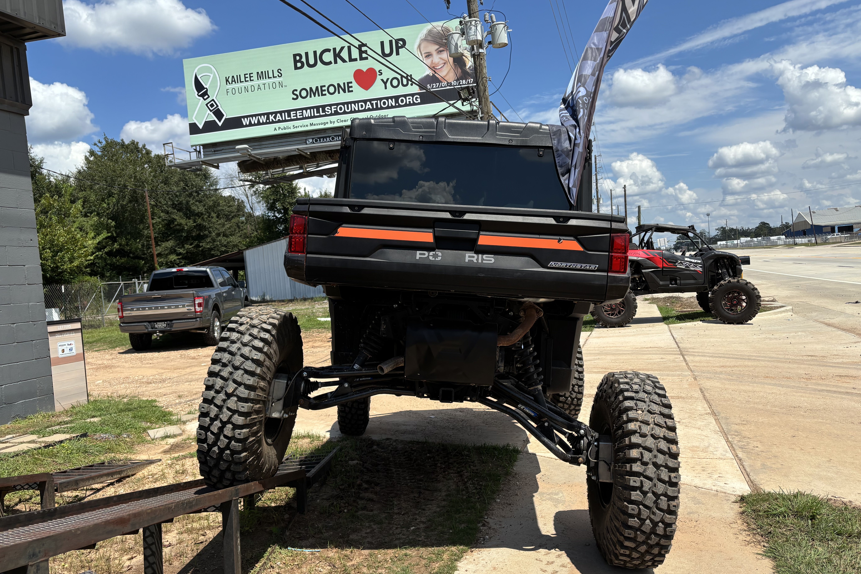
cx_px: 423
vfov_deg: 46.4
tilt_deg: -1.5
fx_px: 670
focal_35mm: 28
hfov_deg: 65.5
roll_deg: +3.5
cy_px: 311
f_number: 1.6
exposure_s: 1/3937
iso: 50
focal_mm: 5.96
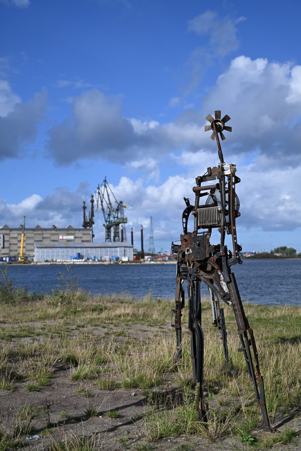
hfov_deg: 29.2
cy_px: 226
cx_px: 150
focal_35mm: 46
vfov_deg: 42.7
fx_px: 577
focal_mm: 46
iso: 400
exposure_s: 1/6400
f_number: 4
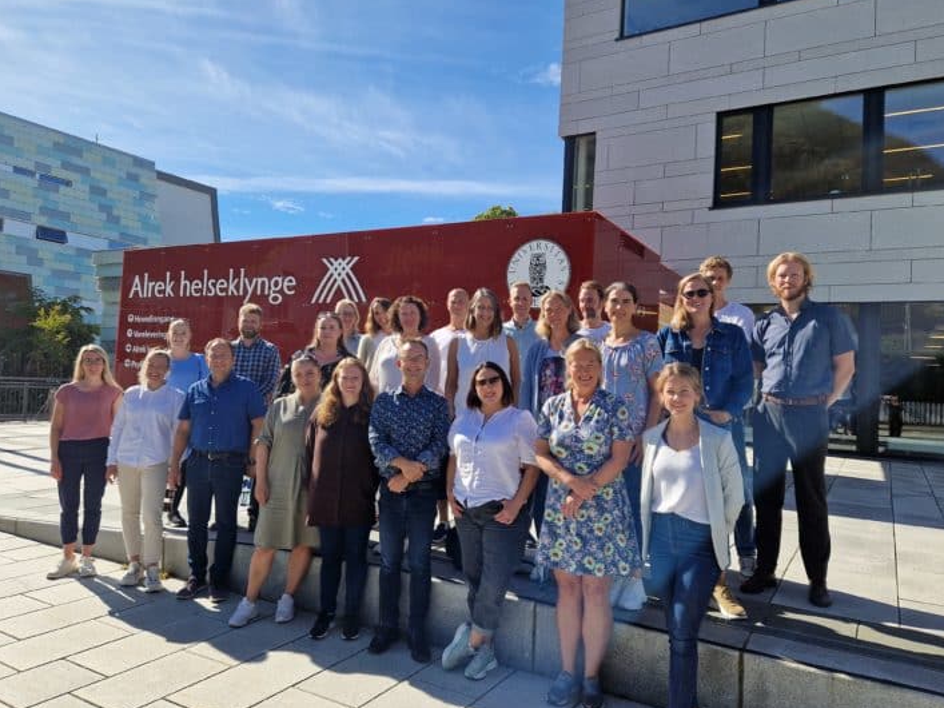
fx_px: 682
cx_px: 465
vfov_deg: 54.9
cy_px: 350
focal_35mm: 25
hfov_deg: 69.4
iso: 50
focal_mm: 5.4
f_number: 1.8
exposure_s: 1/1504
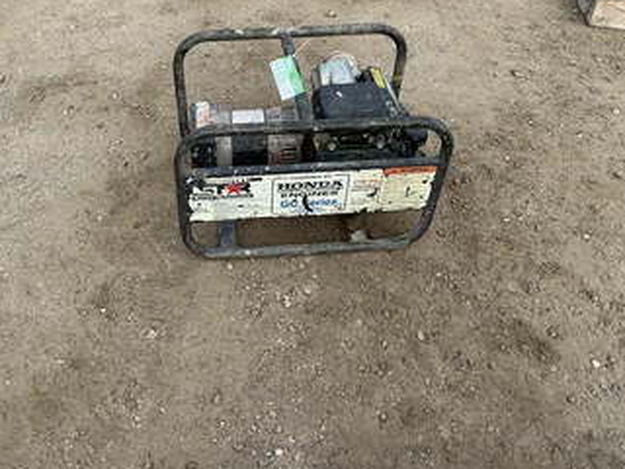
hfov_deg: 52.4
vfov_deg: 40.6
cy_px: 193
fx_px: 632
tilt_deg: -42.7
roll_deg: -1.9
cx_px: 264
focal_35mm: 35
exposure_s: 1/620
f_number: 1.8
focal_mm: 3
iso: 25
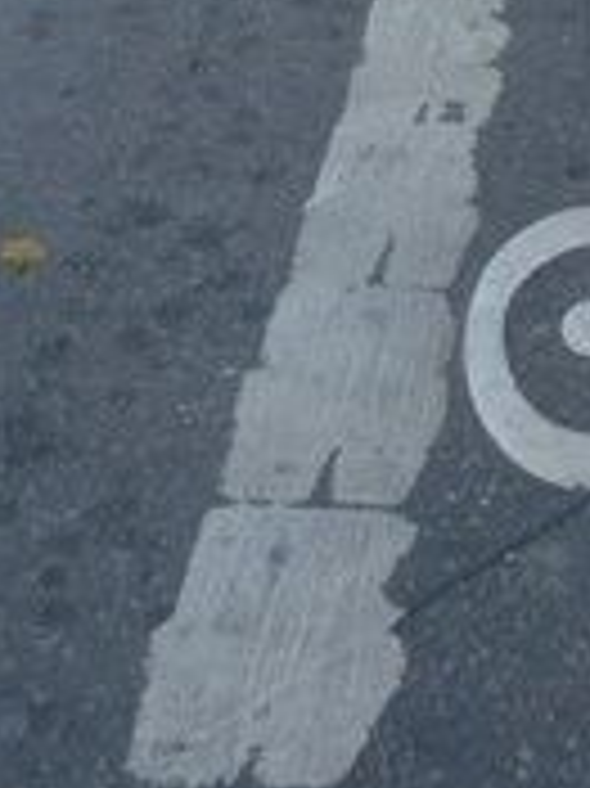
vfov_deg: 15.9
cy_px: -612
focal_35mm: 106
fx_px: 2412
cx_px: 599
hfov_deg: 13.7
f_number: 3.4
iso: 80
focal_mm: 5.2
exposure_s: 1/50
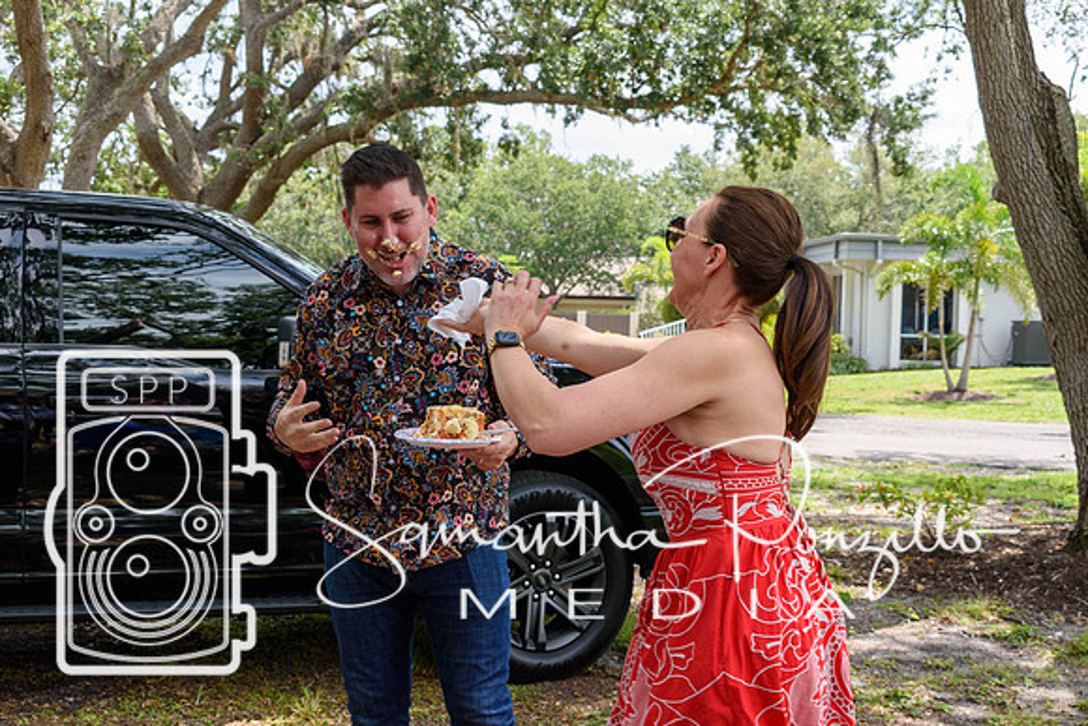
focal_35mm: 46
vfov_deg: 29.0
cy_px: 363
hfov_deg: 42.3
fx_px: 1406
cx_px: 544
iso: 280
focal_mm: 31
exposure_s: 1/250
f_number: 8
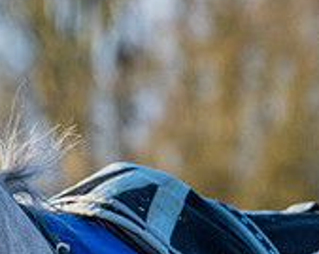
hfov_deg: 2.6
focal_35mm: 734
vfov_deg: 2.1
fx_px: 6926
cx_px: 114
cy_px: 333
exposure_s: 1/1000
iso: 400
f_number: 4
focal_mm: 131
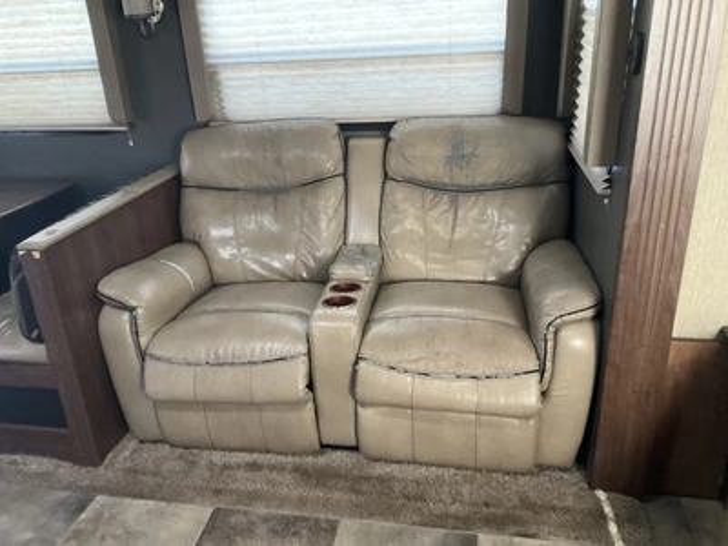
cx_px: 364
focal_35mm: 29
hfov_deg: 61.7
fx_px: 610
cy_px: 273
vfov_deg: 48.2
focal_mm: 3
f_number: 1.8
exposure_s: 1/40
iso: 320
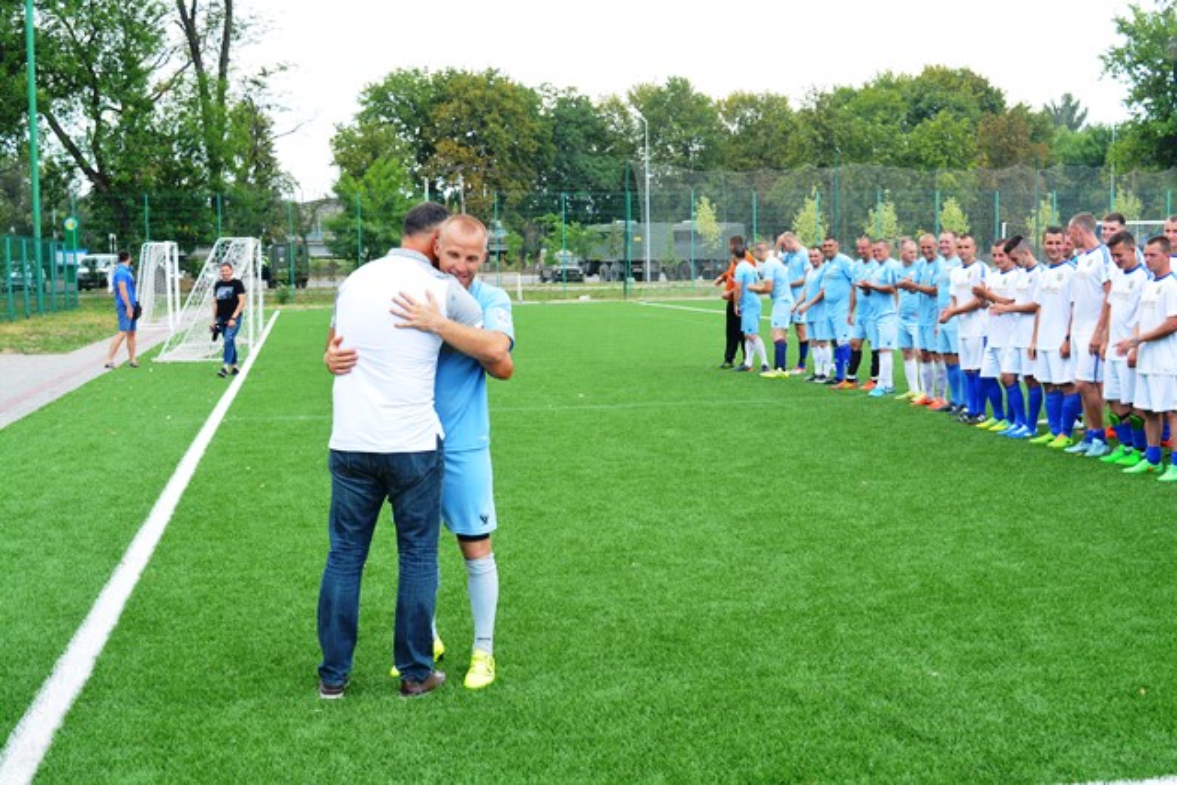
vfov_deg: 29.0
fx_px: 1521
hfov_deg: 42.3
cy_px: 392
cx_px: 588
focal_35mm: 46
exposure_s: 1/60
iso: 110
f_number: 8
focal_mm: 31
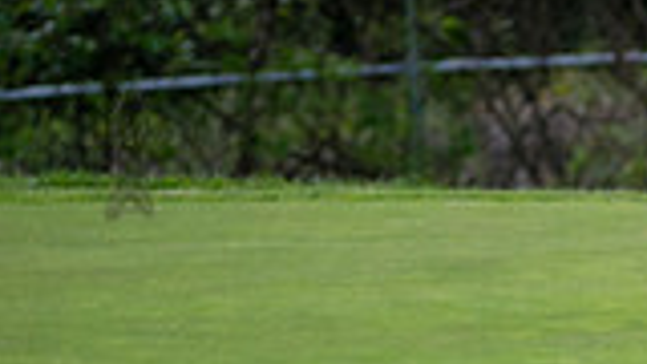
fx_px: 14874
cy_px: 805
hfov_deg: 2.5
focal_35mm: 867
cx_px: 825
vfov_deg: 1.4
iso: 400
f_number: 4.5
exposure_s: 1/1250
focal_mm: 155
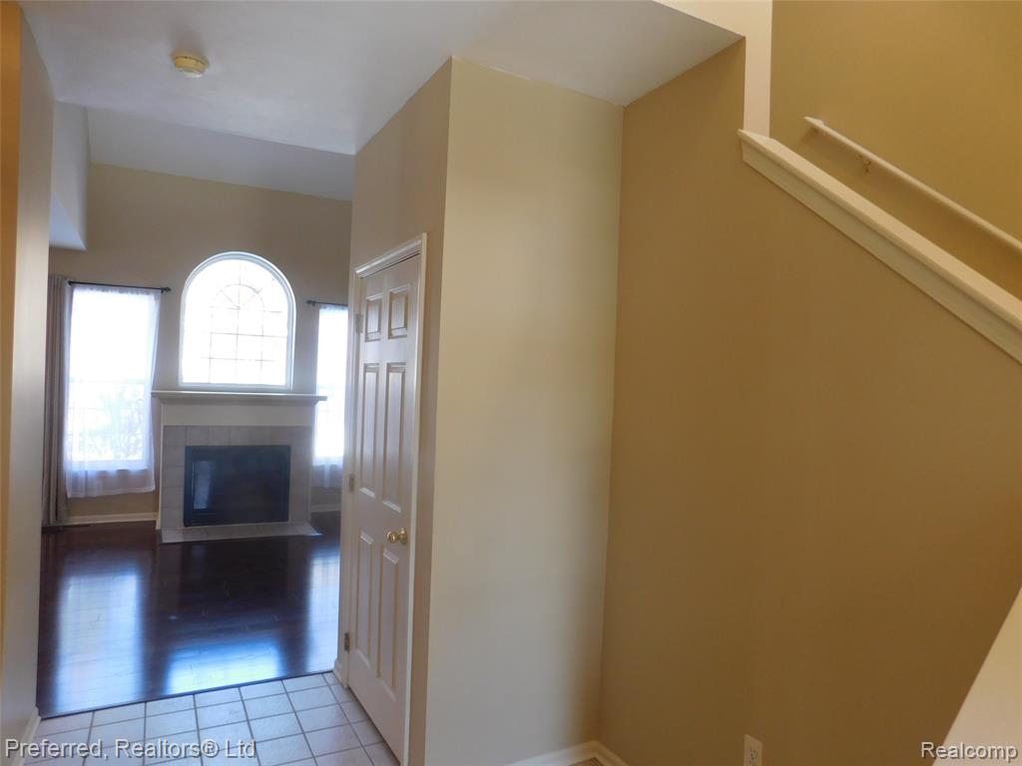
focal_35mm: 23
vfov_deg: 58.9
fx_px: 679
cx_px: 511
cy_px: 383
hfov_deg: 73.9
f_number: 3
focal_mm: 4
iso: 125
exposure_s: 1/50
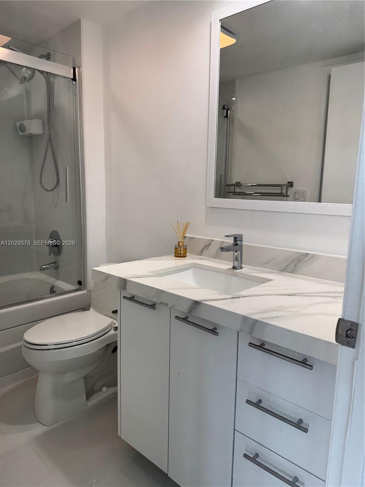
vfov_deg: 71.6
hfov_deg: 56.8
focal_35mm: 24
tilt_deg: -8.7
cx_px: 182
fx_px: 337
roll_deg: -0.6
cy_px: 244
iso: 160
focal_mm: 6.76
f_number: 1.78
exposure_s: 1/120
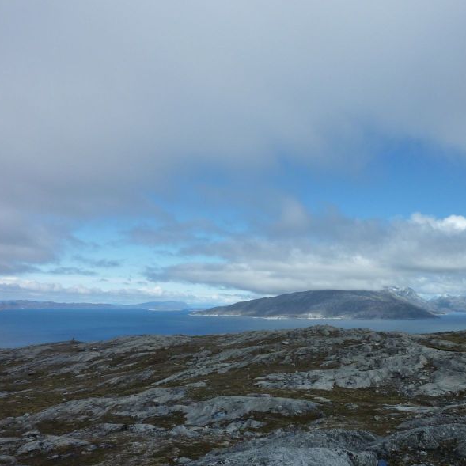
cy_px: 236
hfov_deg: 53.1
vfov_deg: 54.0
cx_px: 307
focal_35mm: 30
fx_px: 457
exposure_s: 1/500
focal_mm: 4.1
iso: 125
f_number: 5.6
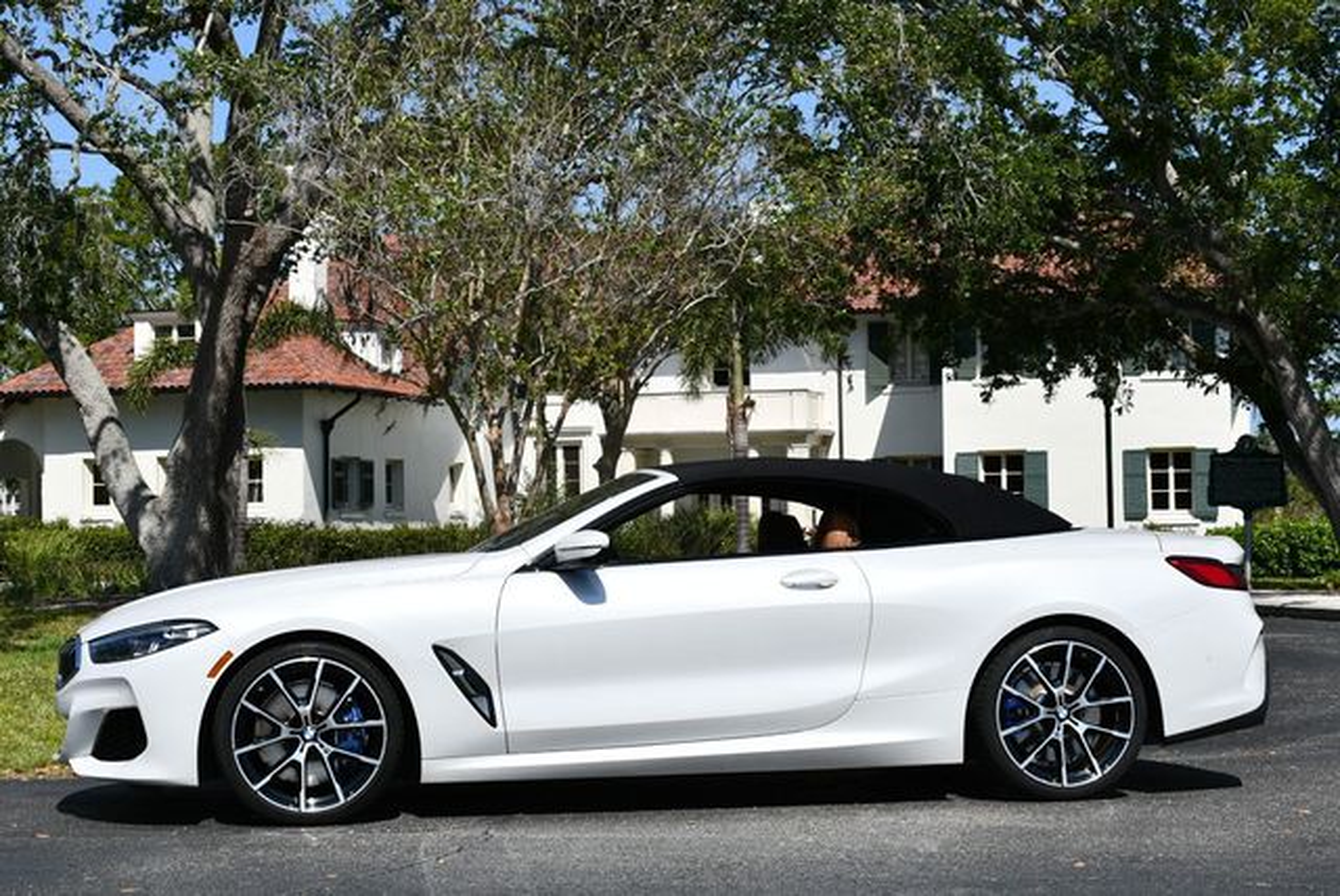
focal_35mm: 64
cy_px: 448
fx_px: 2384
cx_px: 670
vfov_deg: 21.3
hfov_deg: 31.4
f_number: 10
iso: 100
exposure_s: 1/400
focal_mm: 32
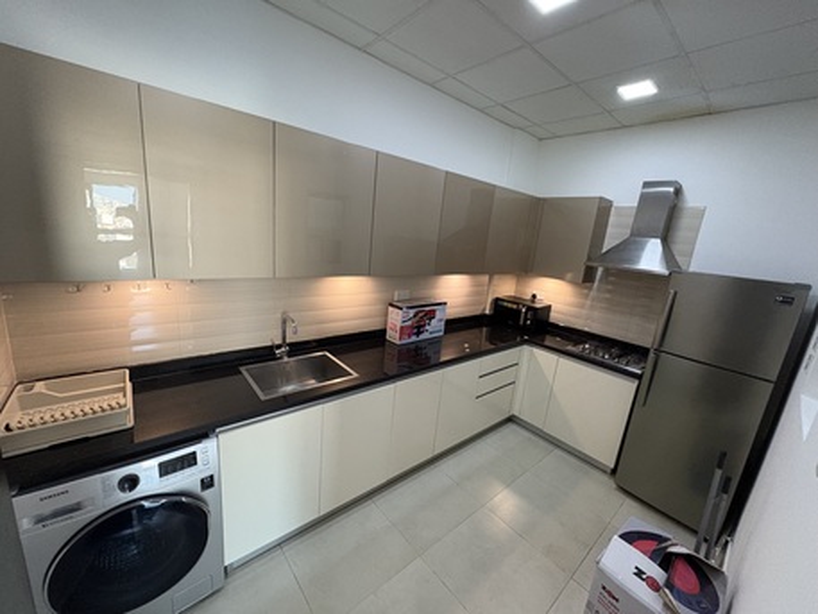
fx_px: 331
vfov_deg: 85.7
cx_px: 409
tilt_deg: -13.4
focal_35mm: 14
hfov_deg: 102.0
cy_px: 307
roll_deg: -5.2
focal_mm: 2.22
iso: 500
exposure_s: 1/50
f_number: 2.2
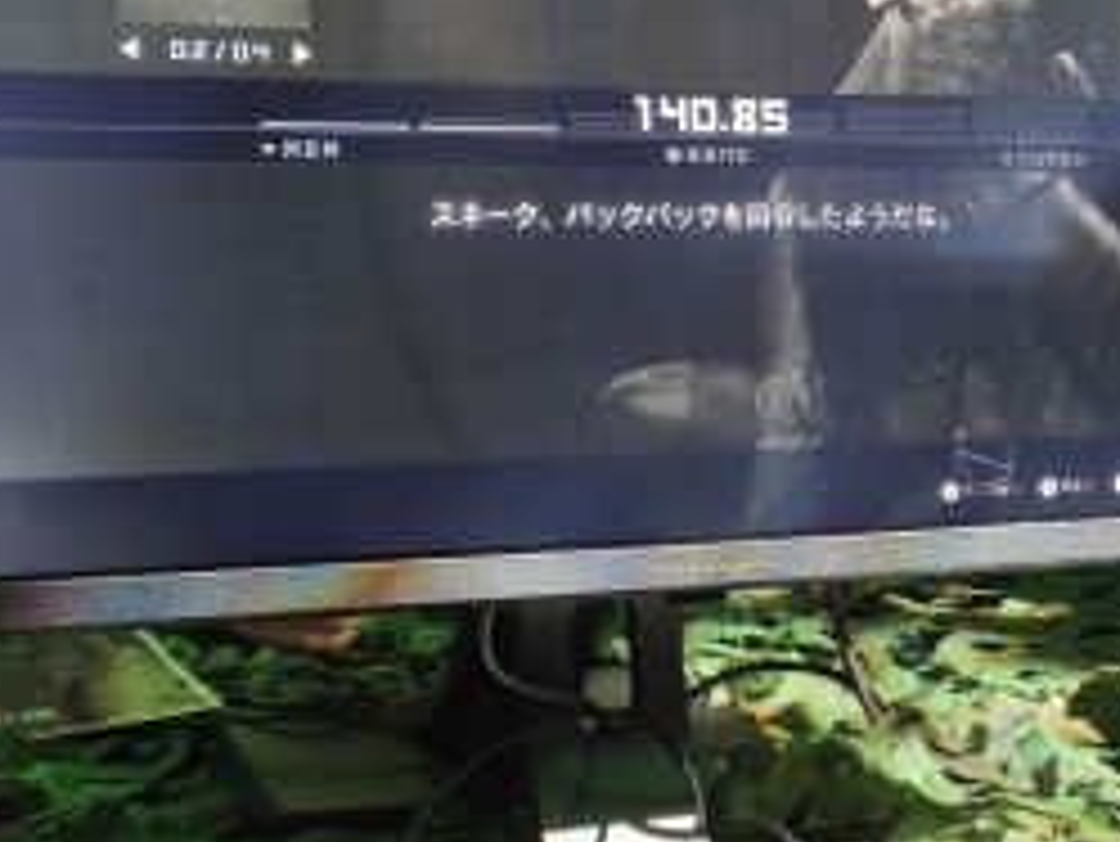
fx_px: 2460
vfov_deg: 19.4
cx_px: 936
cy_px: 491
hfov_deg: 25.1
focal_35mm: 76
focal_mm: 4.75
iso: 1227
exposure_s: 1/50
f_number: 1.75
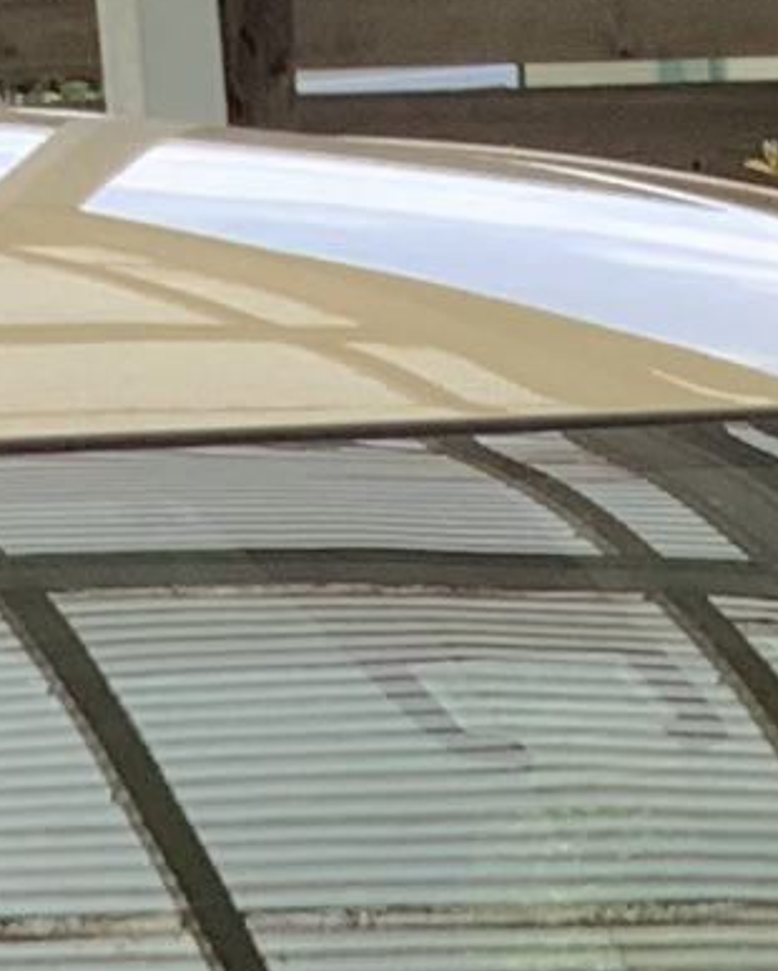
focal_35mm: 255
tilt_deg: -18.3
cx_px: 949
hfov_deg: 6.0
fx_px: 7334
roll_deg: +2.4
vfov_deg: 6.8
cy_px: 2933
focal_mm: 3.3
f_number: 2.4
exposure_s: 1/351
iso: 25
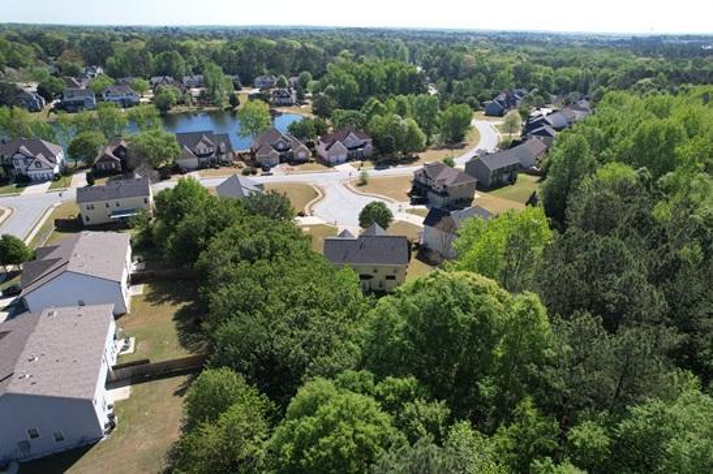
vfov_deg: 57.2
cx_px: 356
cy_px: 237
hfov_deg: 78.6
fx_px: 435
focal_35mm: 22
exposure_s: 1/1250
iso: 100
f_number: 2.8
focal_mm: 8.38
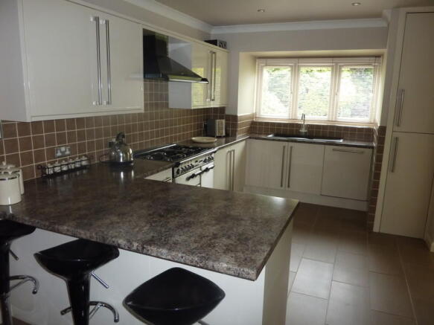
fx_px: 313
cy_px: 162
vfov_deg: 54.9
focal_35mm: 25
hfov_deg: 69.4
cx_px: 217
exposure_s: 1/30
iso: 160
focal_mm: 4.1
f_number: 3.3
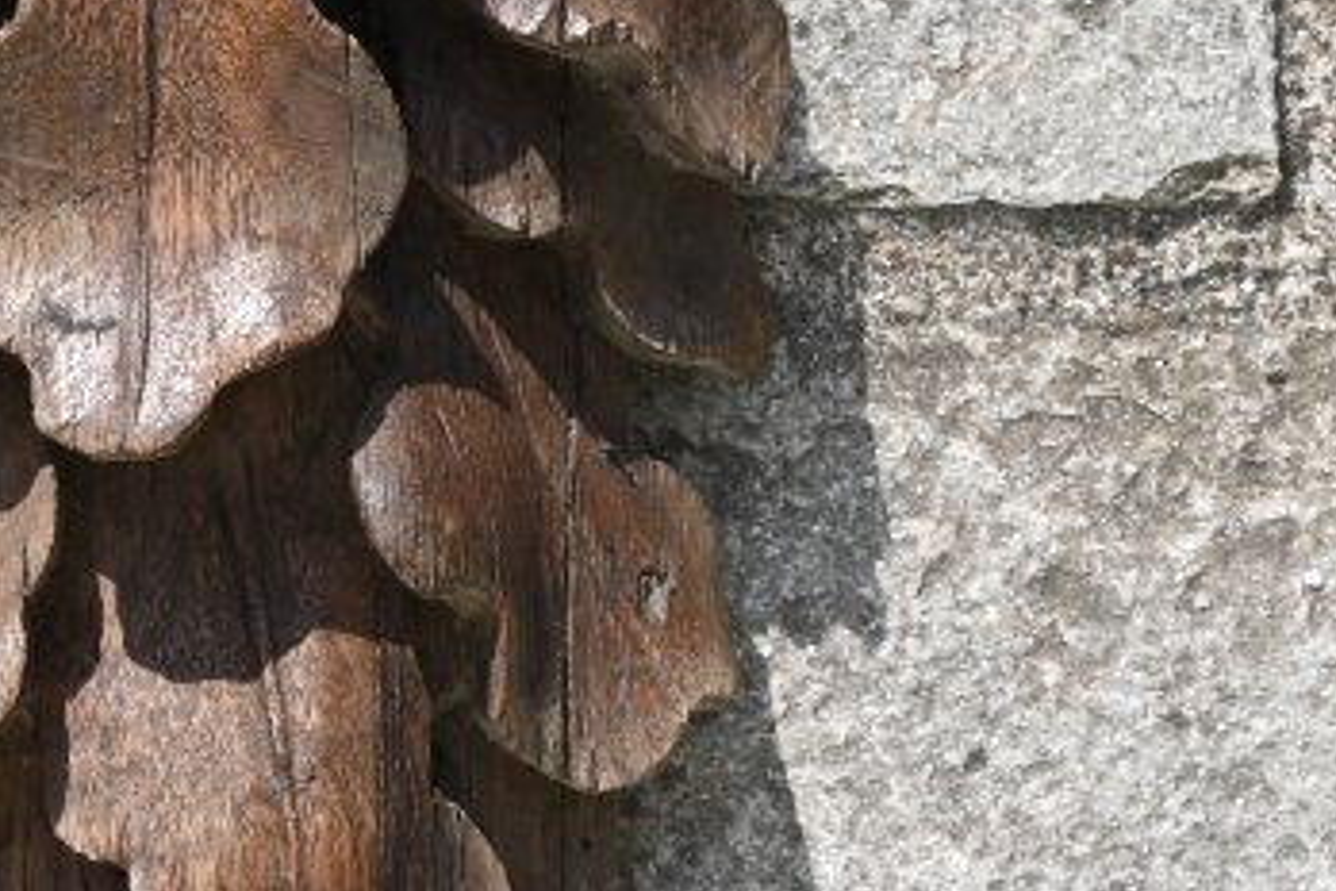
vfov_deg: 8.0
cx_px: -468
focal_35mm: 171
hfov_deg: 11.7
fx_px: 6335
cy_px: 161
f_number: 7.1
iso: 100
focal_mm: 33
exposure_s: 1/400
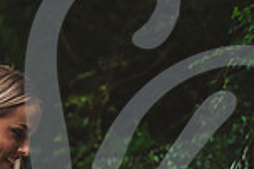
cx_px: 80
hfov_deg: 9.9
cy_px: 233
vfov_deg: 6.6
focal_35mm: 207
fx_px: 1459
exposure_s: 1/400
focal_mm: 70
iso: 1250
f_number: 2.8
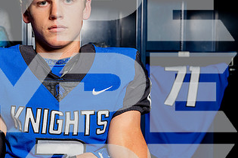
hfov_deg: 22.3
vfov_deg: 15.2
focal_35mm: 90
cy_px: 92
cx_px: 42
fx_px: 595
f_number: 5.6
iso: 100
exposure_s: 1/250
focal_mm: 46
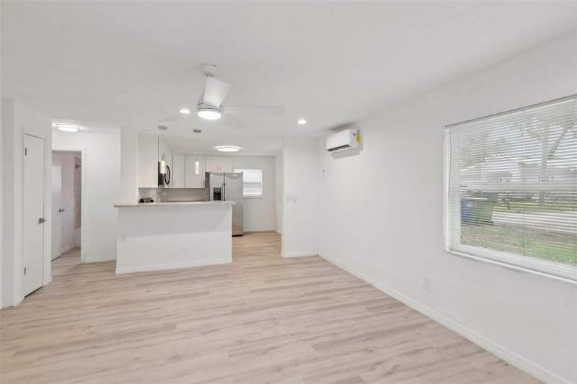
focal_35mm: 16
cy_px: 192
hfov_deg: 96.7
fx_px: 256
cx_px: 288
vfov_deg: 73.7
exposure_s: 1/40
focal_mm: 16
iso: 400
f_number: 8
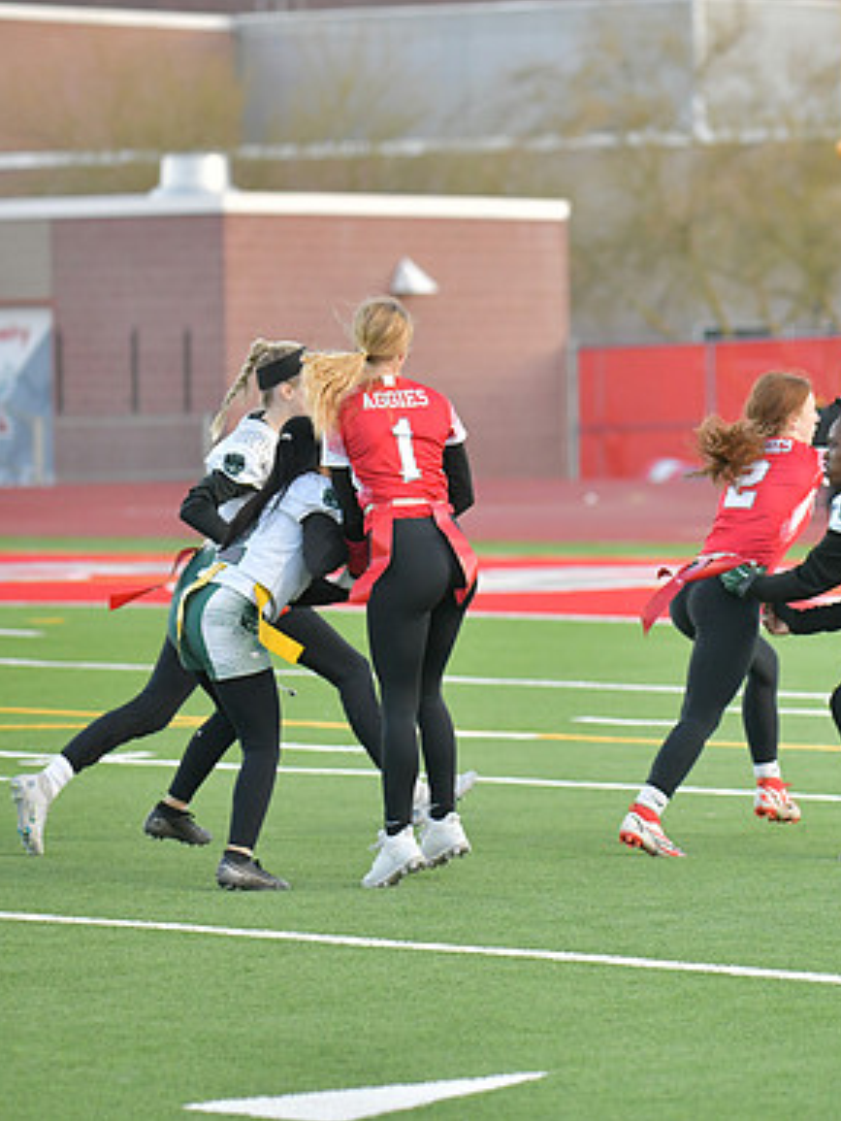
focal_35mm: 203
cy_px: 560
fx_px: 6572
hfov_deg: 7.3
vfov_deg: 9.7
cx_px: 768
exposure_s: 1/3200
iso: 2800
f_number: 2.8
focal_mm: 140
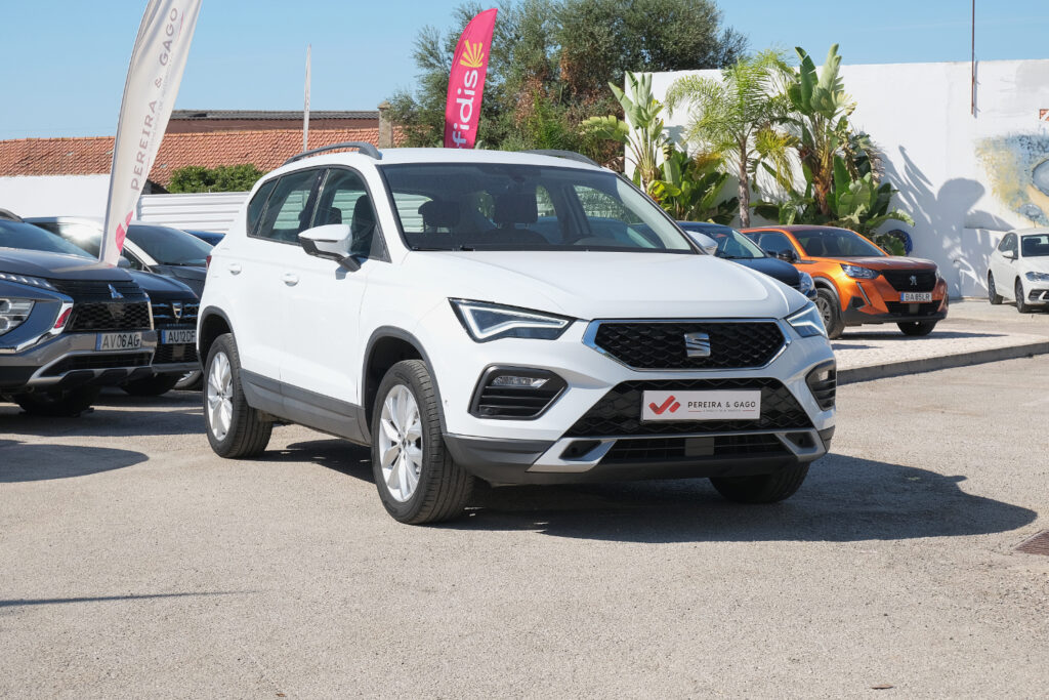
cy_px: 350
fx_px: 1778
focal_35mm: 61
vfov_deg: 22.3
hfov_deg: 32.9
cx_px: 524
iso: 160
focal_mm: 40.8
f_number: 9
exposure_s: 1/250
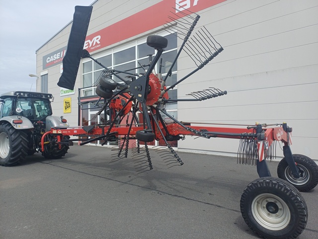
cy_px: 120
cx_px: 159
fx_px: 230
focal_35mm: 25
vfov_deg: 54.9
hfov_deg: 69.4
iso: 50
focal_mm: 4.65
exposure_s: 1/1259
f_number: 1.8
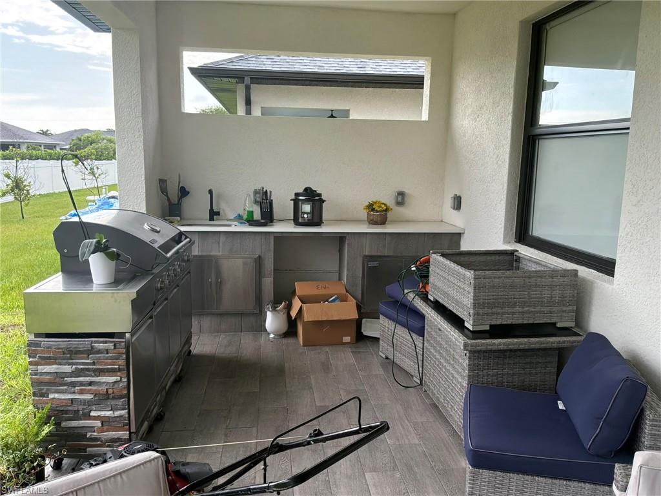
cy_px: 248
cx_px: 330
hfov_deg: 63.4
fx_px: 535
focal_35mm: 28
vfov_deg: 49.7
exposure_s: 1/243
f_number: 1.8
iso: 64
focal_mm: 3
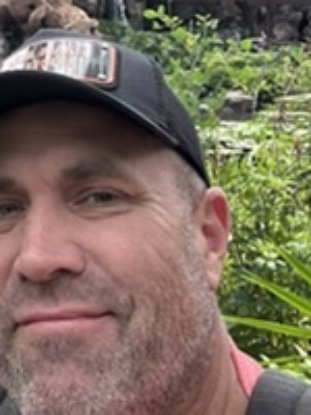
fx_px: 862
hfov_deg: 19.4
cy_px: -29
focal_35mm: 72
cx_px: -48
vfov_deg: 25.3
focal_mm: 2.69
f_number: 1.9
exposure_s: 1/203
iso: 25
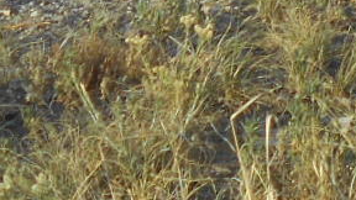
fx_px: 2114
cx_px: 731
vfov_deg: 5.1
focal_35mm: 224
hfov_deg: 9.0
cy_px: -462
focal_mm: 6.7
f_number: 3.9
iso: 80
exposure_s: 1/400
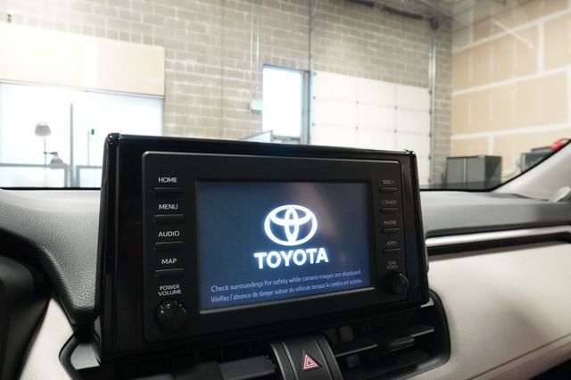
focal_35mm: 24
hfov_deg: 73.8
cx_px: 286
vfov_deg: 53.1
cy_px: 190
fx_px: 380
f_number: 9
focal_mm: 16
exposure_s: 1/25
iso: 6400
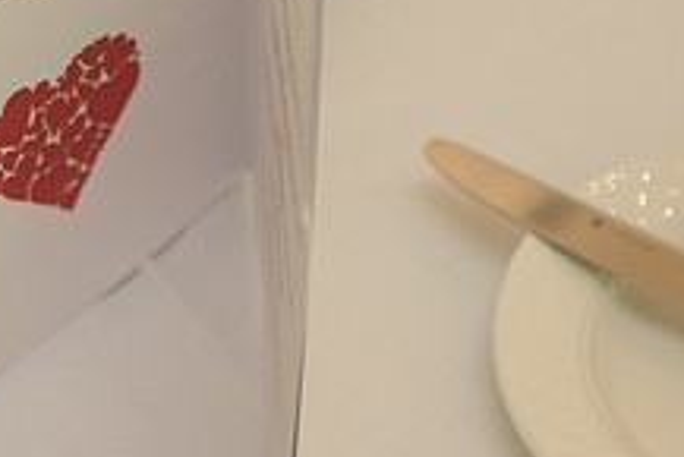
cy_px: 58
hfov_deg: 10.9
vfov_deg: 7.3
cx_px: 63
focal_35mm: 187
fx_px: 3555
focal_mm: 70
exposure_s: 1/160
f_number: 3.5
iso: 800
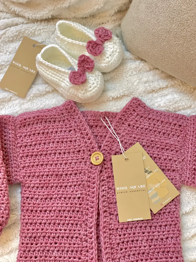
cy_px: 131
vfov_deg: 36.8
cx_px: 98
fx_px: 393
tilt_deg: -72.3
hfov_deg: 28.0
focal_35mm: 52
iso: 400
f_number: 2
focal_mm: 6
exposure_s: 1/14
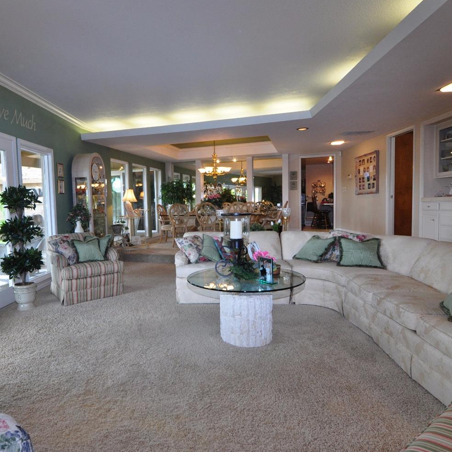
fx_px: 330
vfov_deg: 68.8
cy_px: 227
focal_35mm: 22
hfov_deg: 68.2
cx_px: 183
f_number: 7.1
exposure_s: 1/25
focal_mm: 11.5
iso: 800
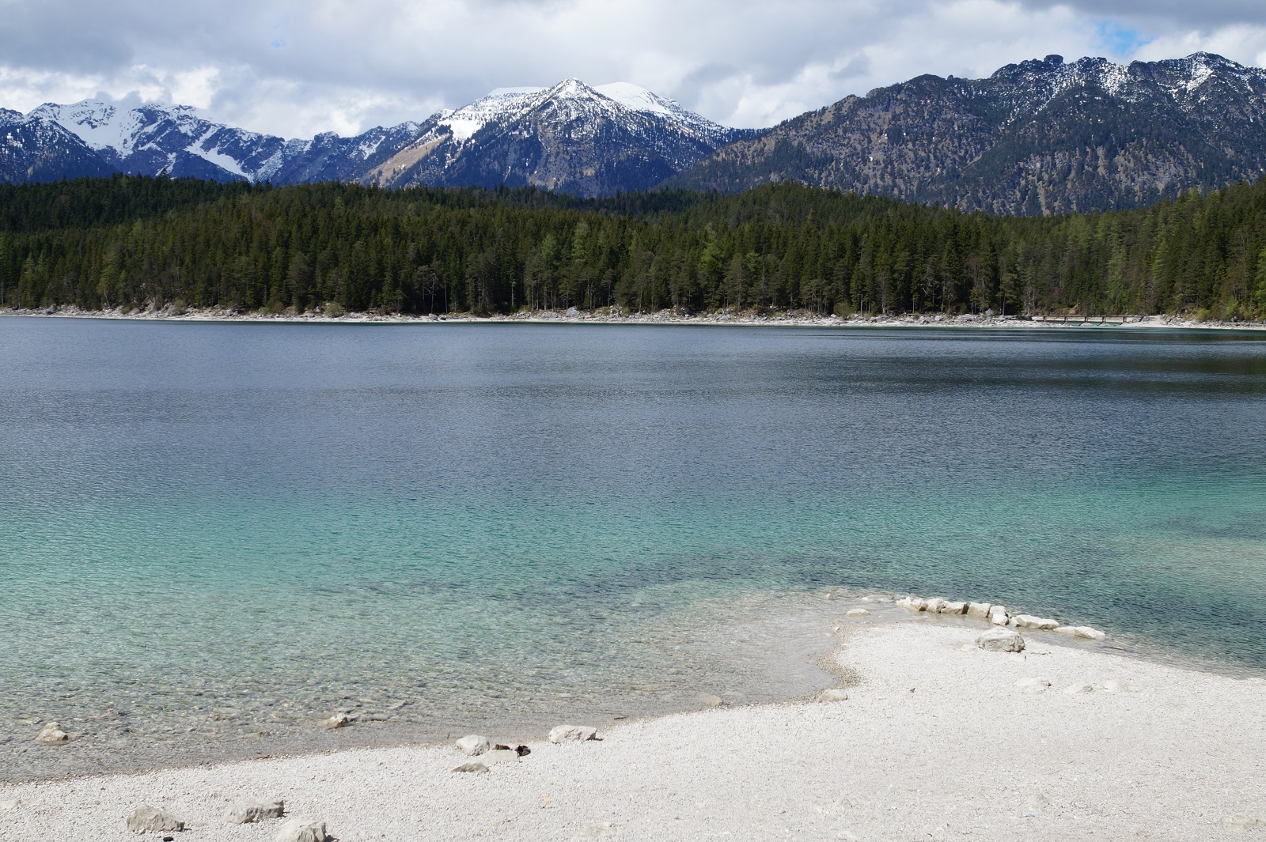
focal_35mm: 39
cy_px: 421
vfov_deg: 34.2
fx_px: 1371
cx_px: 633
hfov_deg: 49.6
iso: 100
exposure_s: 1/200
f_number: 10
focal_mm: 26
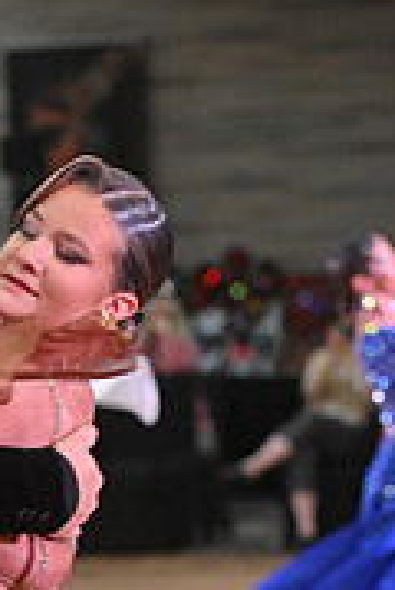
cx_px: -51
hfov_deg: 3.6
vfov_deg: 5.3
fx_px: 6361
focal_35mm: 388
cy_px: 781
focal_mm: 120
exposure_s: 1/400
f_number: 5
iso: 3200
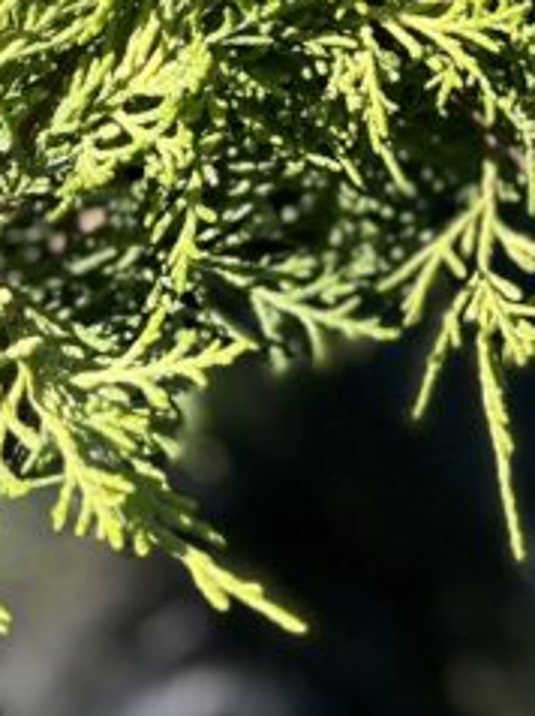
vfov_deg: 17.2
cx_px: 848
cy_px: -396
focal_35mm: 102
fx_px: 2106
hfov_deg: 13.5
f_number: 1.6
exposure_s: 1/2137
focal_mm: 5.1
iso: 50
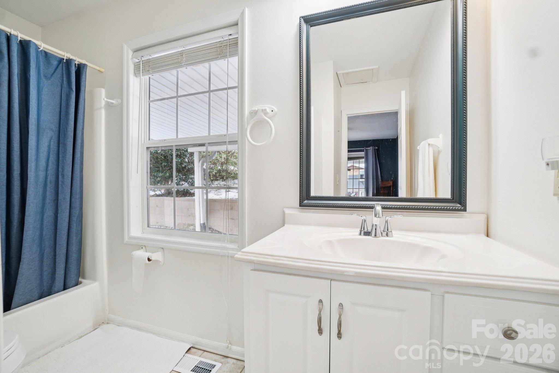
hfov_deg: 100.4
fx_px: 233
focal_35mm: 15
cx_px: 280
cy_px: 186
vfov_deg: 77.3
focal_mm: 10
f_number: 8
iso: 400
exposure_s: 1/20
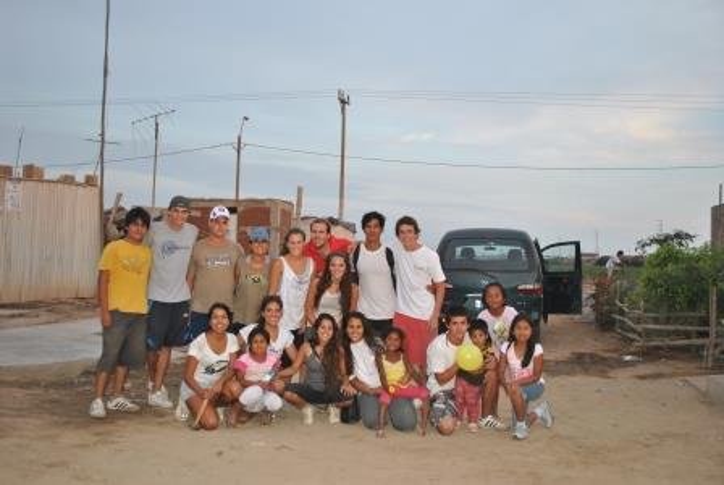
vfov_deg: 37.0
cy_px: 242
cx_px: 362
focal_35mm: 36
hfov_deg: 53.1
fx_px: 725
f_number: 4
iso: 200
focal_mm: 24
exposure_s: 1/60
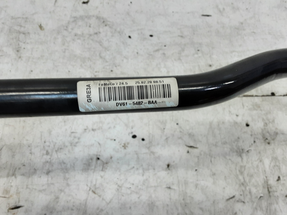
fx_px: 224
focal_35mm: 27
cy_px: 108
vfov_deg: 51.4
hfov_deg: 65.3
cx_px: 144
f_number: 1.9
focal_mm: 2.91
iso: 80
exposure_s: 1/50
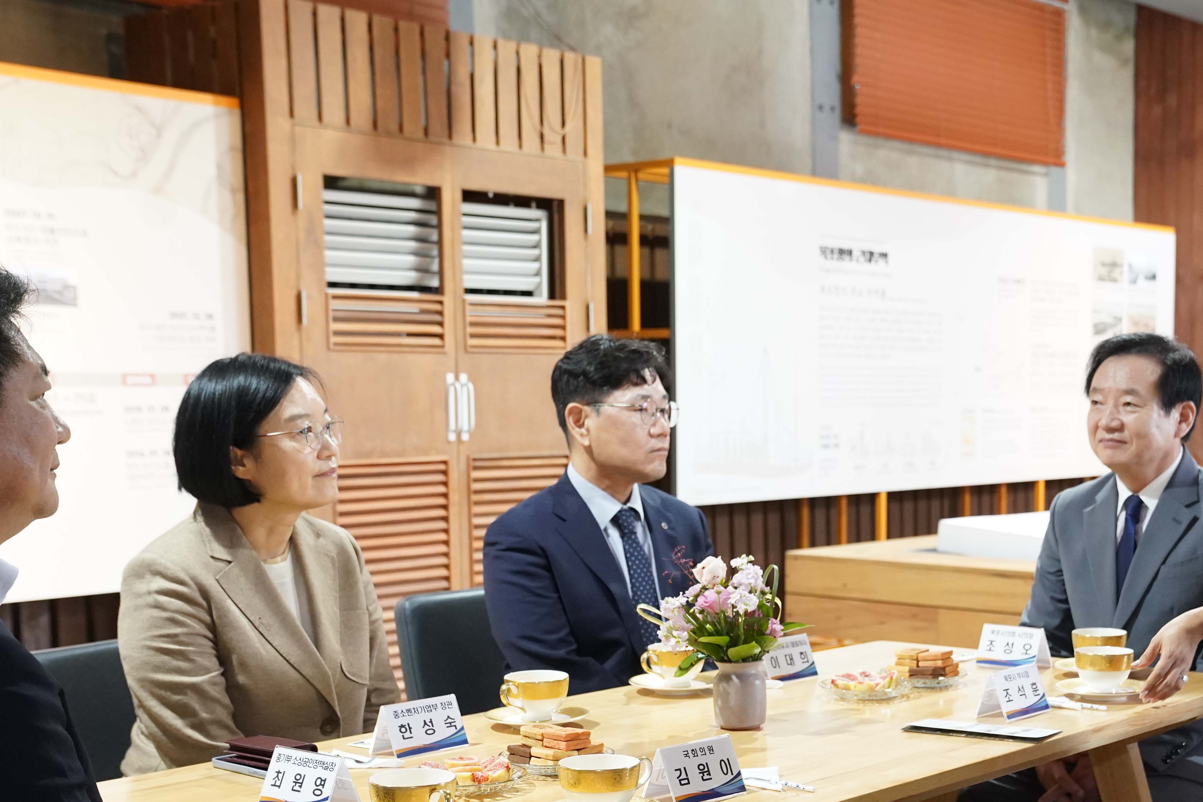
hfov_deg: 35.1
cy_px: 584
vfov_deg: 24.0
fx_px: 1871
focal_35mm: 56
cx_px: 845
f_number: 4
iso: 4000
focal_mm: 38
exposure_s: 1/160
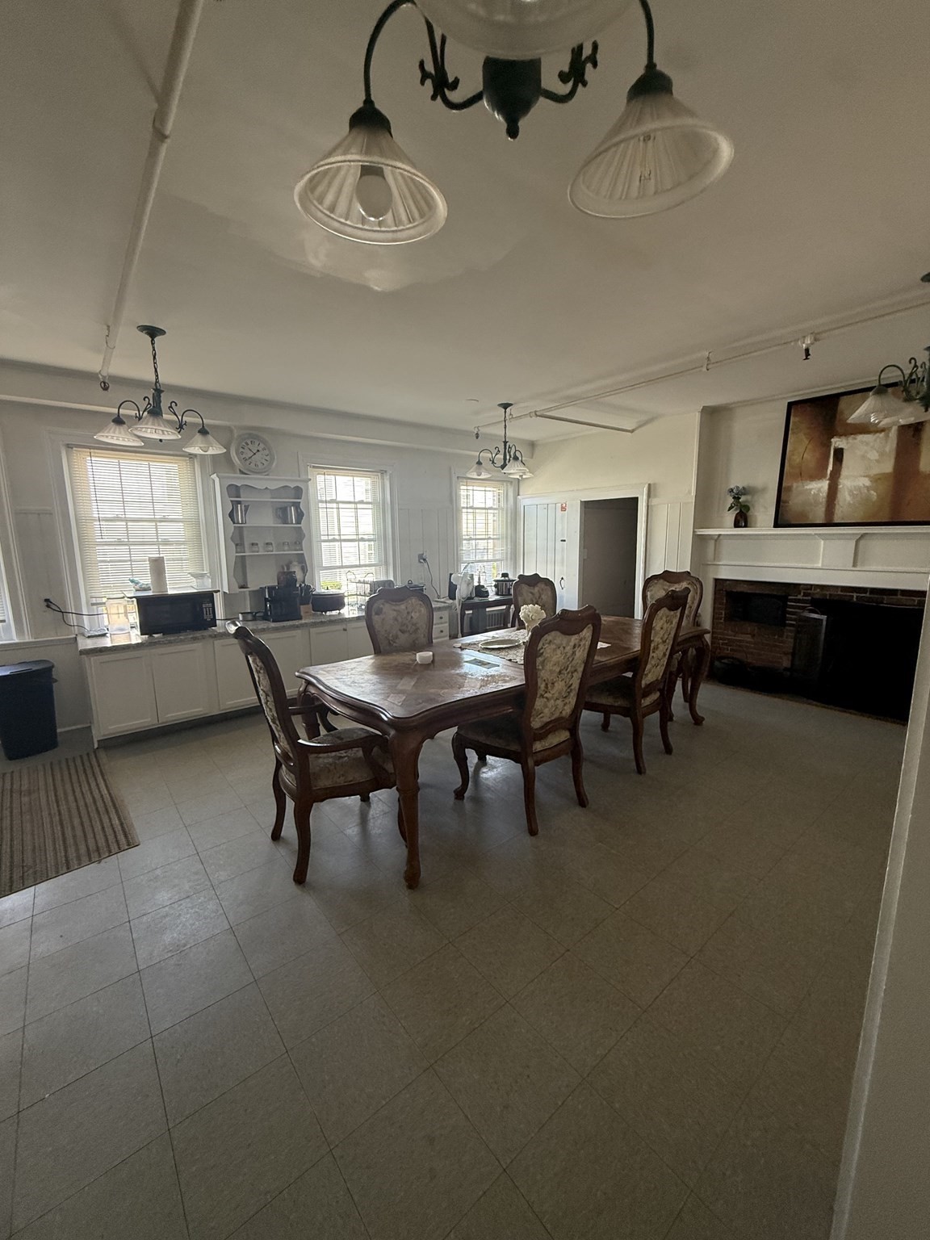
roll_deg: -0.8
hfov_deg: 85.7
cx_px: 465
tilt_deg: -9.7
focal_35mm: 14
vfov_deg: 102.1
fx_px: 502
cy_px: 620
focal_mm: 2.22
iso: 160
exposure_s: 1/99
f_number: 2.2
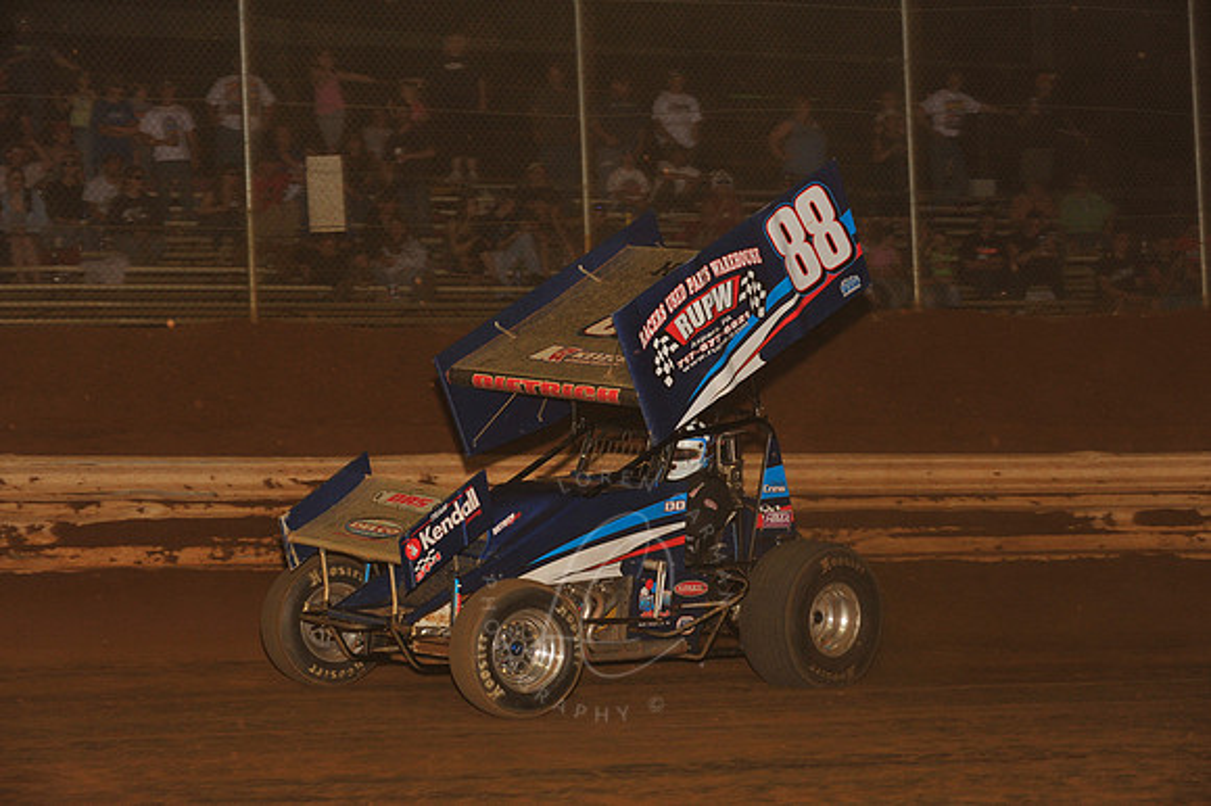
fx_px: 3530
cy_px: 403
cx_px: 606
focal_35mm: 105
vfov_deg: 13.0
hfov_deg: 19.5
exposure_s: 1/250
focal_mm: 105
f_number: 7.1
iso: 1000
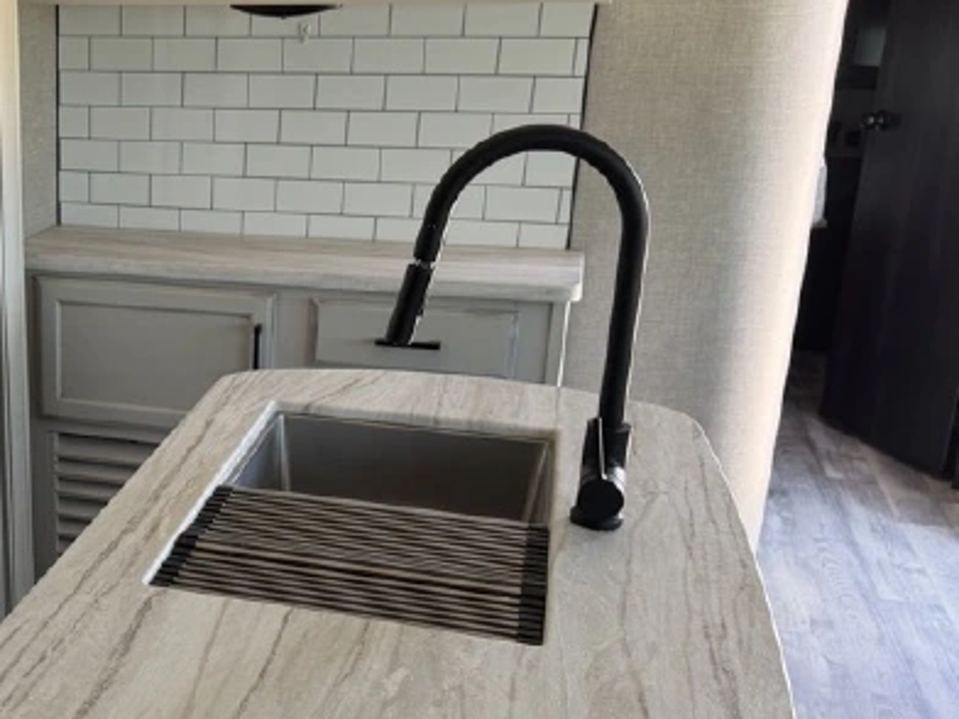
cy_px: 416
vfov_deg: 29.6
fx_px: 1357
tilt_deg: -17.7
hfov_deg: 36.3
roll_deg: +0.5
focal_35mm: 49
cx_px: 78
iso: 125
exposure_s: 1/121
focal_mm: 6.76
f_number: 1.78
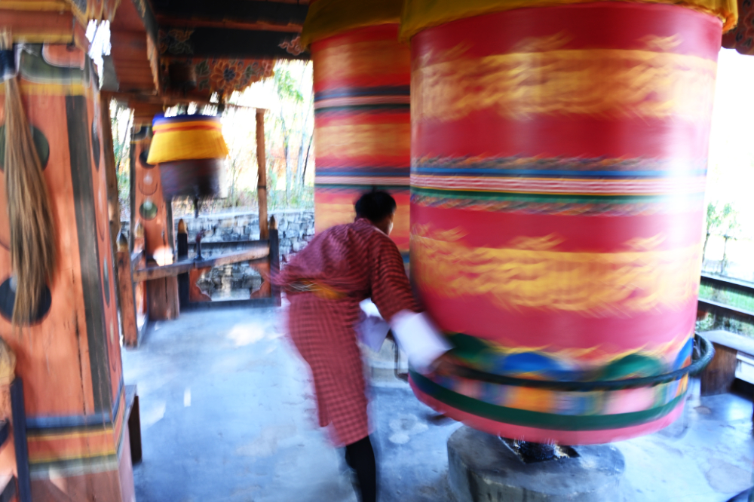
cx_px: 377
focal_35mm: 28
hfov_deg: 65.5
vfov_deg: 46.4
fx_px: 586
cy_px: 251
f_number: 13
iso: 320
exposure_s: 1/3.33
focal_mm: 28
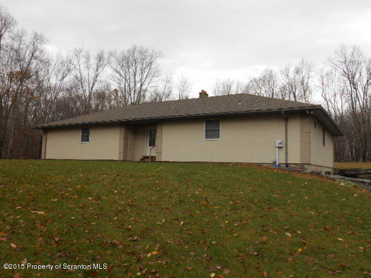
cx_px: 186
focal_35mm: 31
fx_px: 332
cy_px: 139
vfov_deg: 45.4
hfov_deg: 58.4
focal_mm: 5.5
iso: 80
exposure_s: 1/320
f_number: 3.6
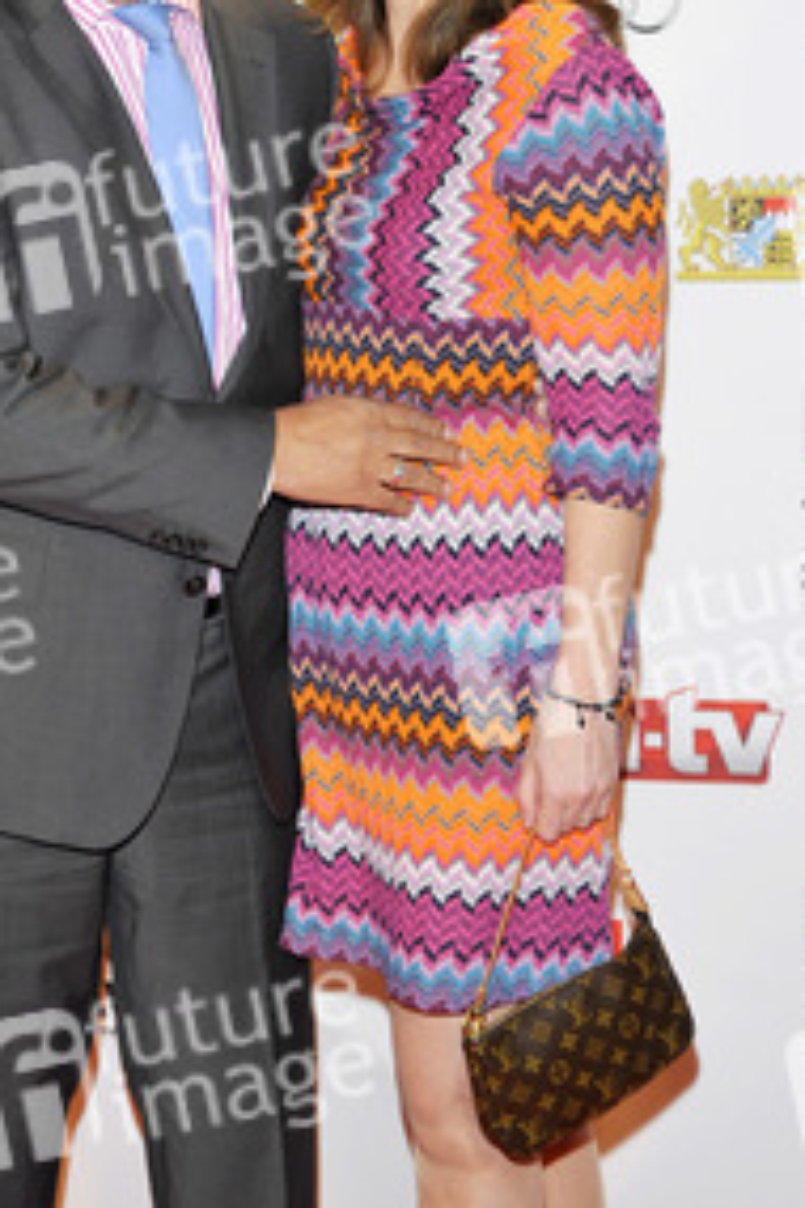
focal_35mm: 73
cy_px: 437
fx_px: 2448
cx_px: 282
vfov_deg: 27.6
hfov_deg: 18.6
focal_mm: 52
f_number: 6.3
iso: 800
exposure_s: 1/250
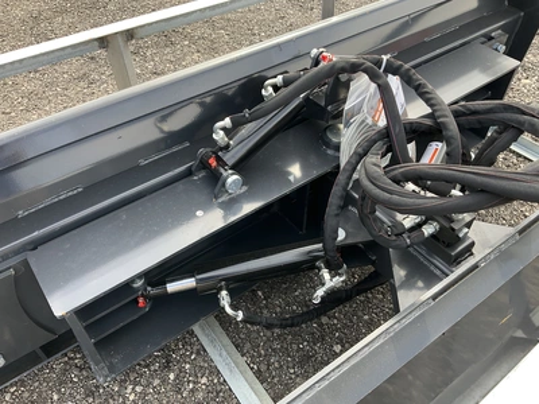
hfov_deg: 61.7
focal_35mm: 29
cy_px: 202
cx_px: 270
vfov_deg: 48.2
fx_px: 452
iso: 16
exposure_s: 1/122
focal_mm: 3
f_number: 1.8
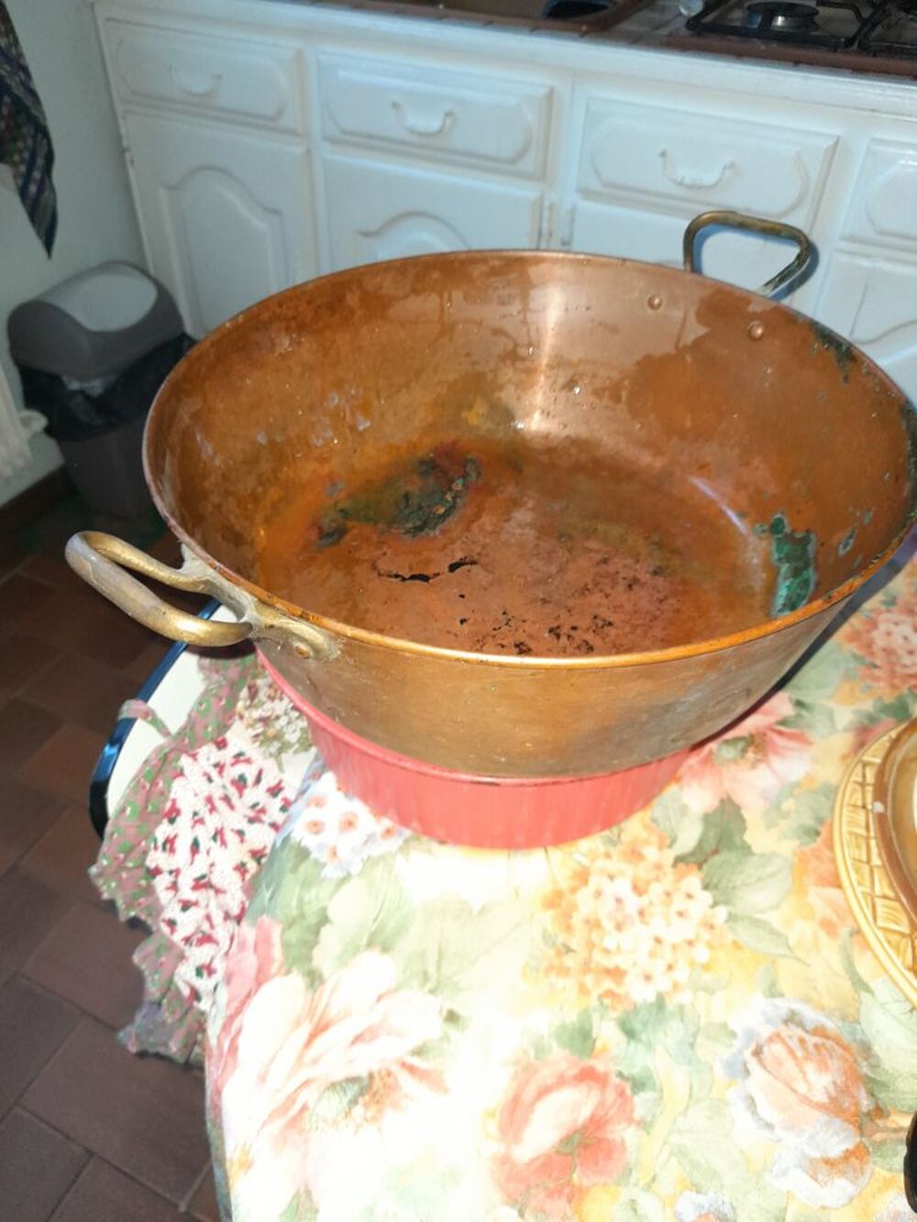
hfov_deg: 54.9
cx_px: 458
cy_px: 611
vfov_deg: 69.4
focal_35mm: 25
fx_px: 883
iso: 320
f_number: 2
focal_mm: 4.6
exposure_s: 1/33
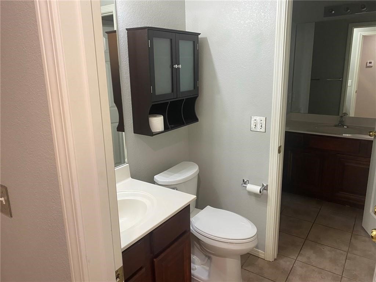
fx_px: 282
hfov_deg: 67.3
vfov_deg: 53.1
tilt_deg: -13.8
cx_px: 188
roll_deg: +1.6
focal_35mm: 26
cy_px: 141
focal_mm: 4.25
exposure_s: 1/60
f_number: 1.8
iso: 160
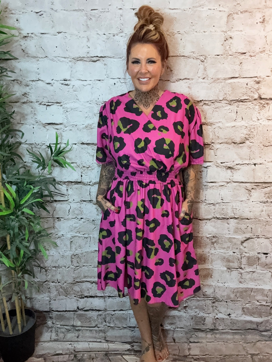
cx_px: 136
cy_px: 181
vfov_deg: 60.0
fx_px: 314
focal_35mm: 30
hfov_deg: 46.8
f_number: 1.9
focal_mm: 2.69
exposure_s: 1/33
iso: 200
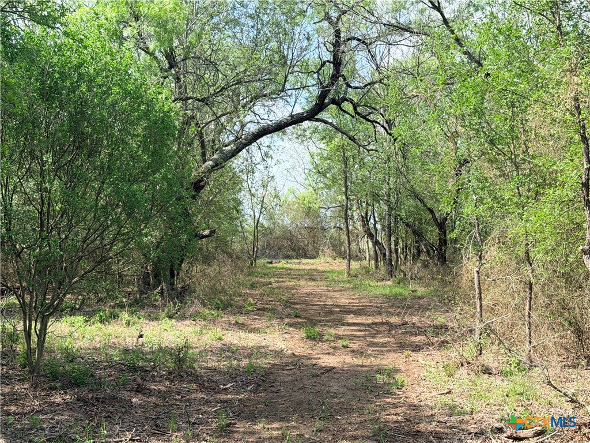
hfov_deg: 39.7
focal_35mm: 48
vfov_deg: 30.3
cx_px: 295
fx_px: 818
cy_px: 222
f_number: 1.78
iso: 64
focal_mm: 6.76
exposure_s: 1/1242
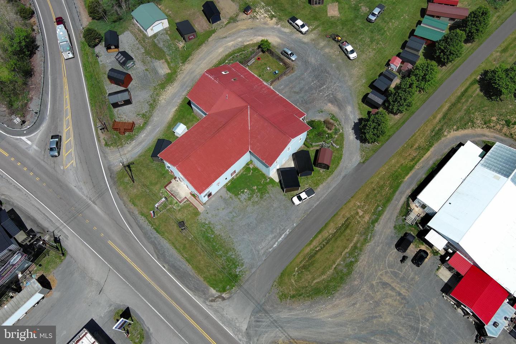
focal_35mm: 29
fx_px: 416
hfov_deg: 63.7
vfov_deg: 45.0
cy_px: 172
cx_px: 258
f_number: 2.8
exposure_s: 1/2283
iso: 100
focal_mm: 10.57
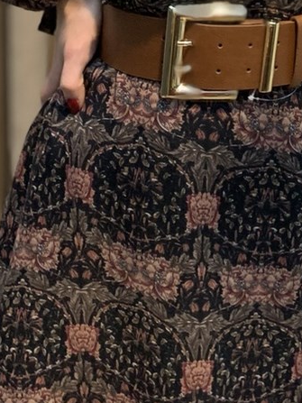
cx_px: 409
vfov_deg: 19.5
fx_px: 1082
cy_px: -118
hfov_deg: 15.1
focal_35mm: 93
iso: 160
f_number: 1.8
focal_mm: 4.25
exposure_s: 1/50
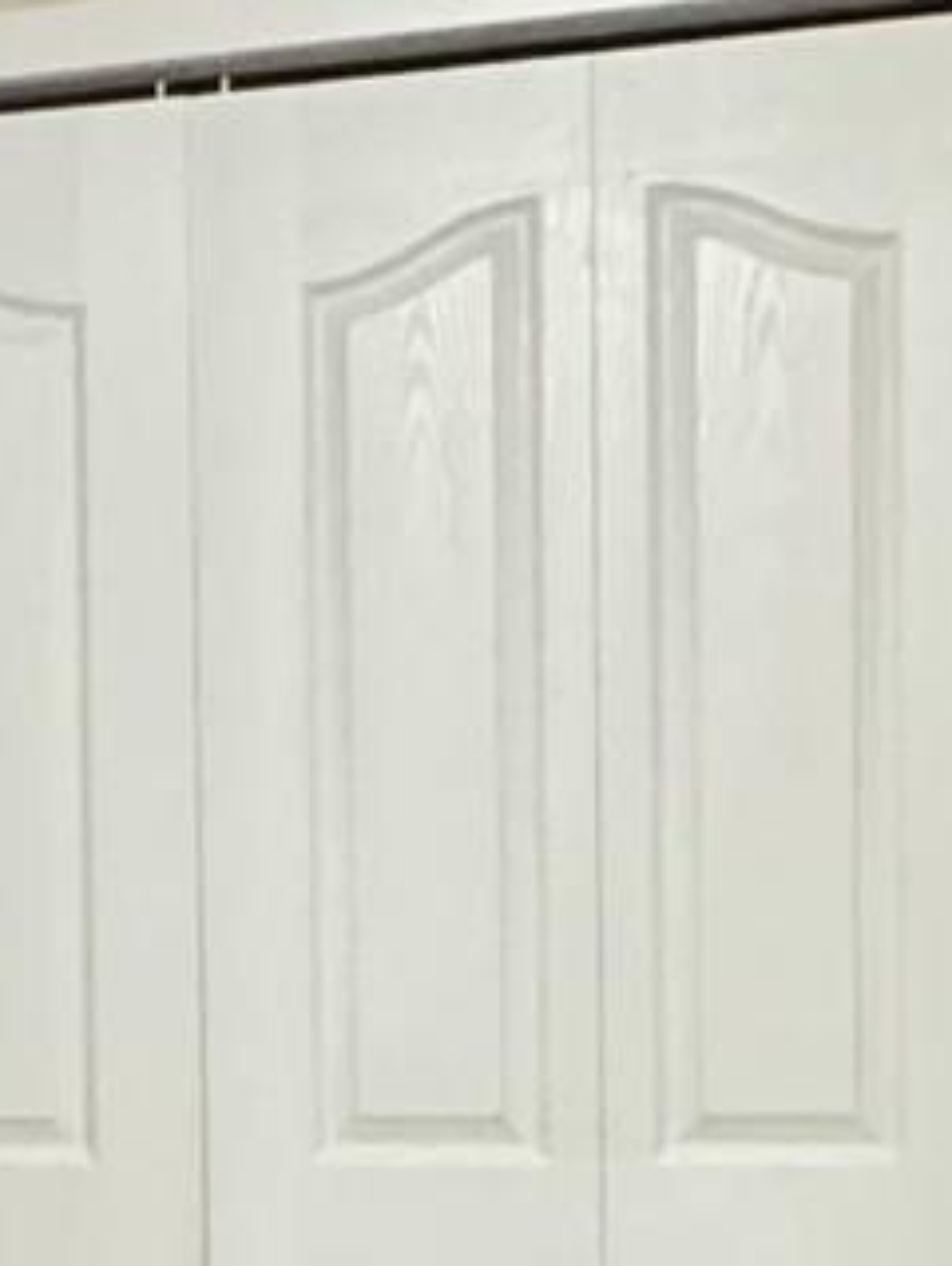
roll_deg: +1.4
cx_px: -484
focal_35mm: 101
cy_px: 1171
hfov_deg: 13.8
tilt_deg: -2.4
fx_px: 3696
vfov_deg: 19.0
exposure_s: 1/30
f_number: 2.2
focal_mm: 2.22
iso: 1250
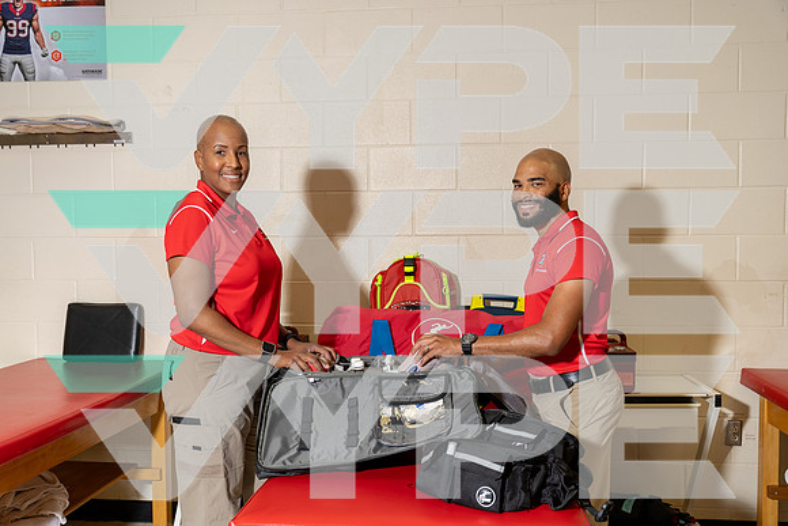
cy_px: 263
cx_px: 394
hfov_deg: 54.4
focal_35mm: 35
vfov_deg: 37.9
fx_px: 766
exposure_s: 1/250
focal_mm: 35
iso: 400
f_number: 4.5
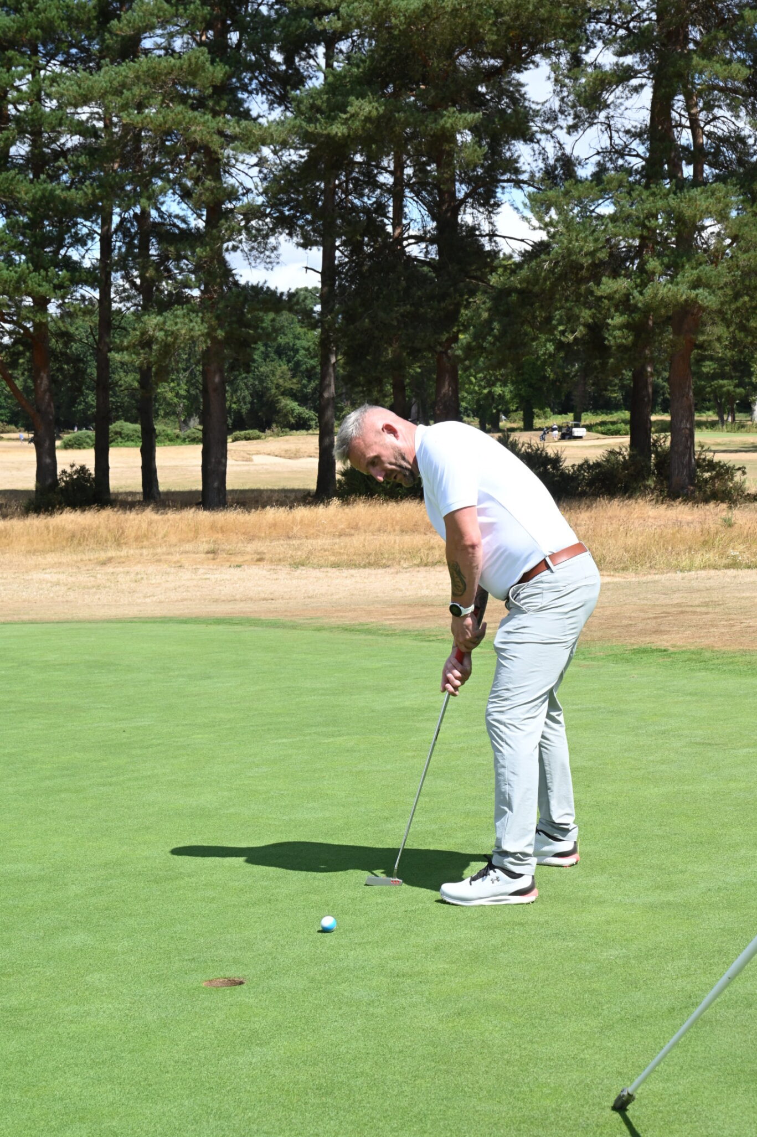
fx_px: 2084
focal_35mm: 66
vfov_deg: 30.5
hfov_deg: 20.6
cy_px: 568
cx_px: 378
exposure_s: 1/100
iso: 200
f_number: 16
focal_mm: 66
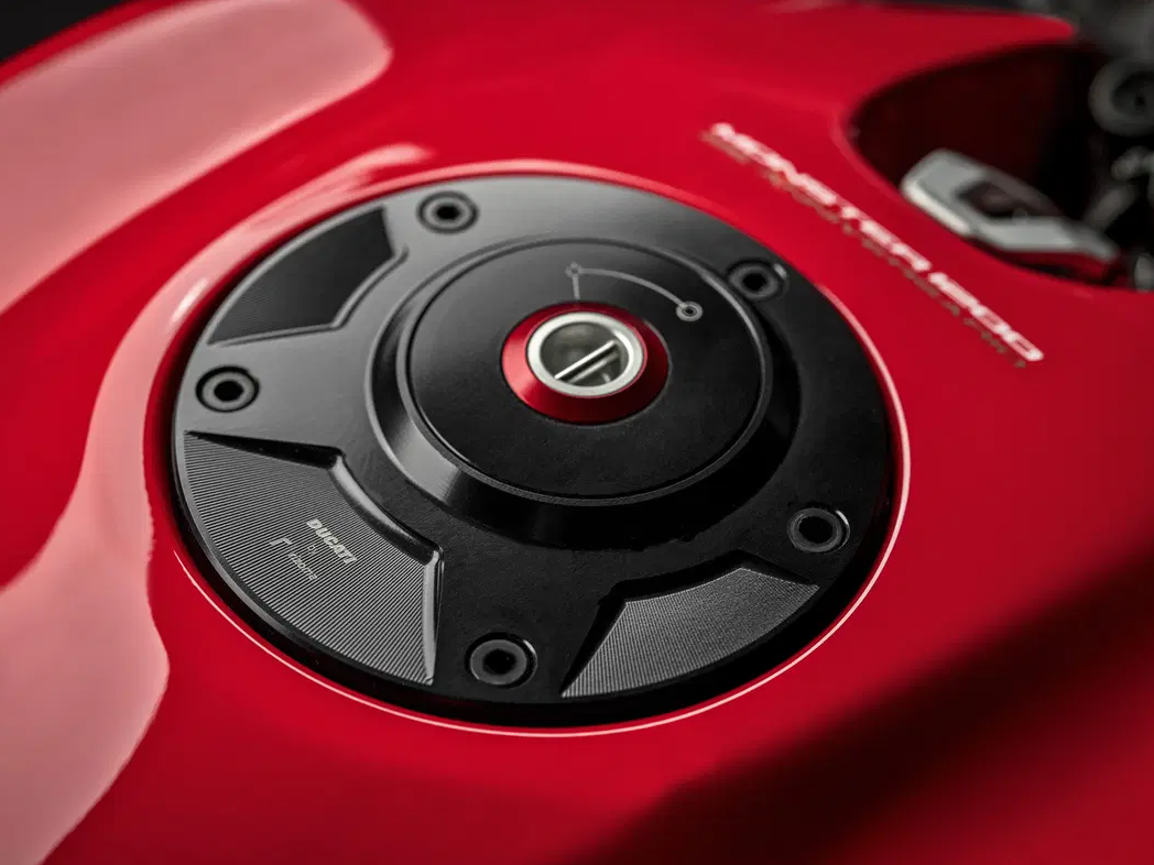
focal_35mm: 66
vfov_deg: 22.3
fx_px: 2200
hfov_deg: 29.4
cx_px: 527
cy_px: 436
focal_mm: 60
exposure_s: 1/125
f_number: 6.3
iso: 800
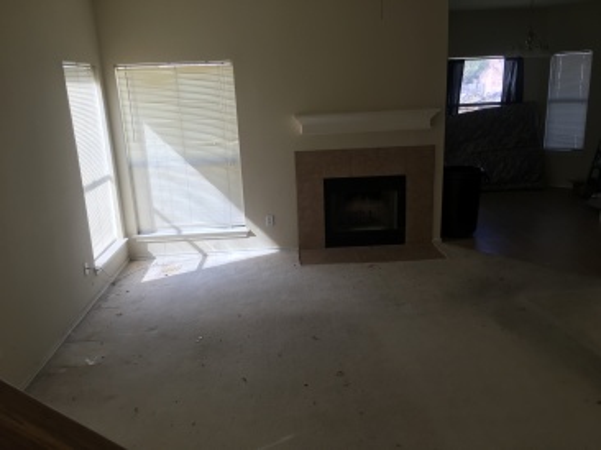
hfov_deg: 61.7
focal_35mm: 29
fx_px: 503
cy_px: 225
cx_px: 300
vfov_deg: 48.2
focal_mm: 4.15
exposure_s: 1/120
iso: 40
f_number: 2.2
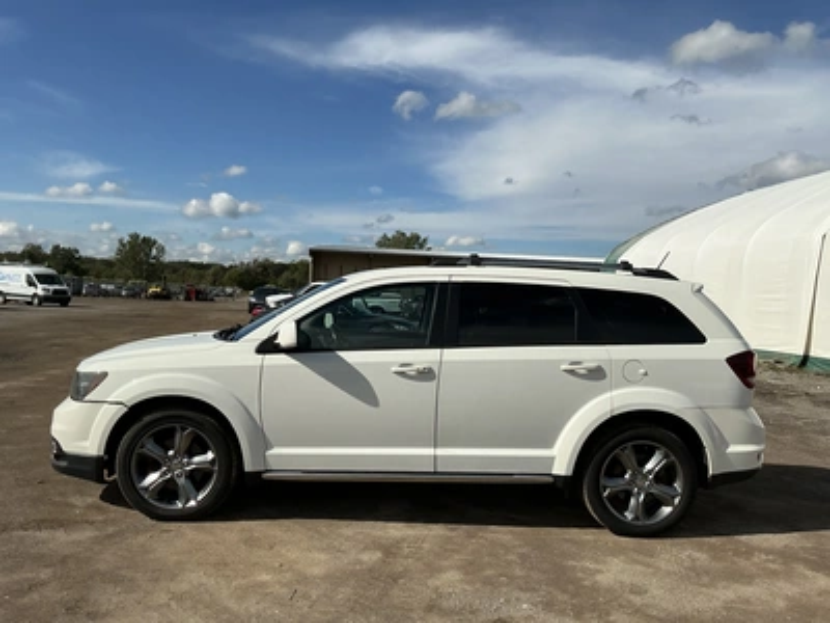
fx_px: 671
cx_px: 415
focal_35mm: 28
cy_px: 312
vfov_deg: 49.7
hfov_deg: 63.4
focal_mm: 3
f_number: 1.8
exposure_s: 1/3788
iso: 25
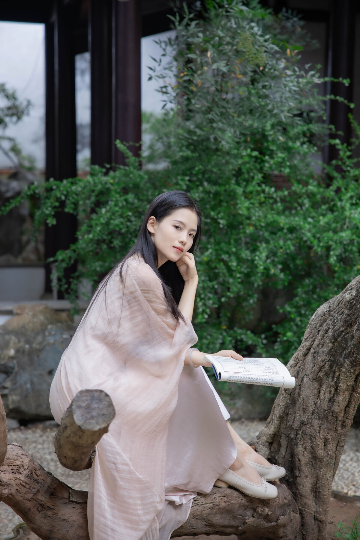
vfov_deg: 28.8
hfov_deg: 19.5
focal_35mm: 70
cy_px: 270
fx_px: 1050
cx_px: 180
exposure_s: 1/160
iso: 200
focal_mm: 70
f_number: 2.8
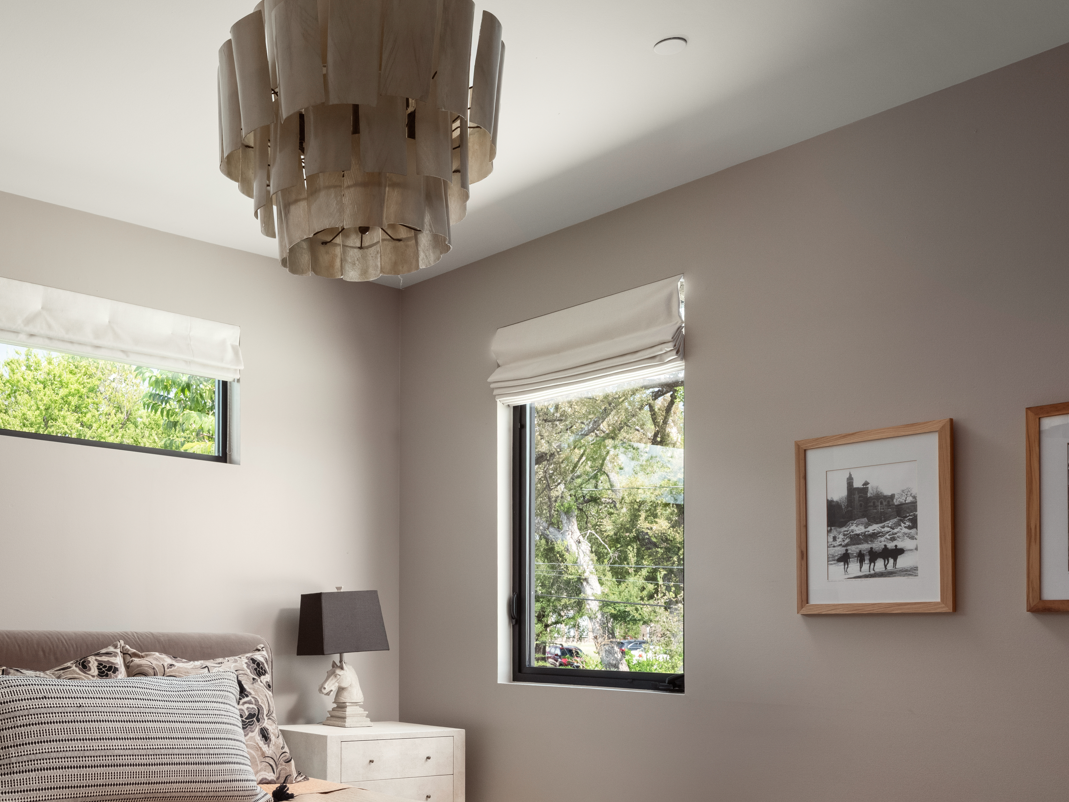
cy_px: 661
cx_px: 227
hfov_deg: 49.8
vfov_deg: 38.9
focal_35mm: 35
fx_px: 1081
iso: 800
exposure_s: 1/25
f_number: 13
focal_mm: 26.7
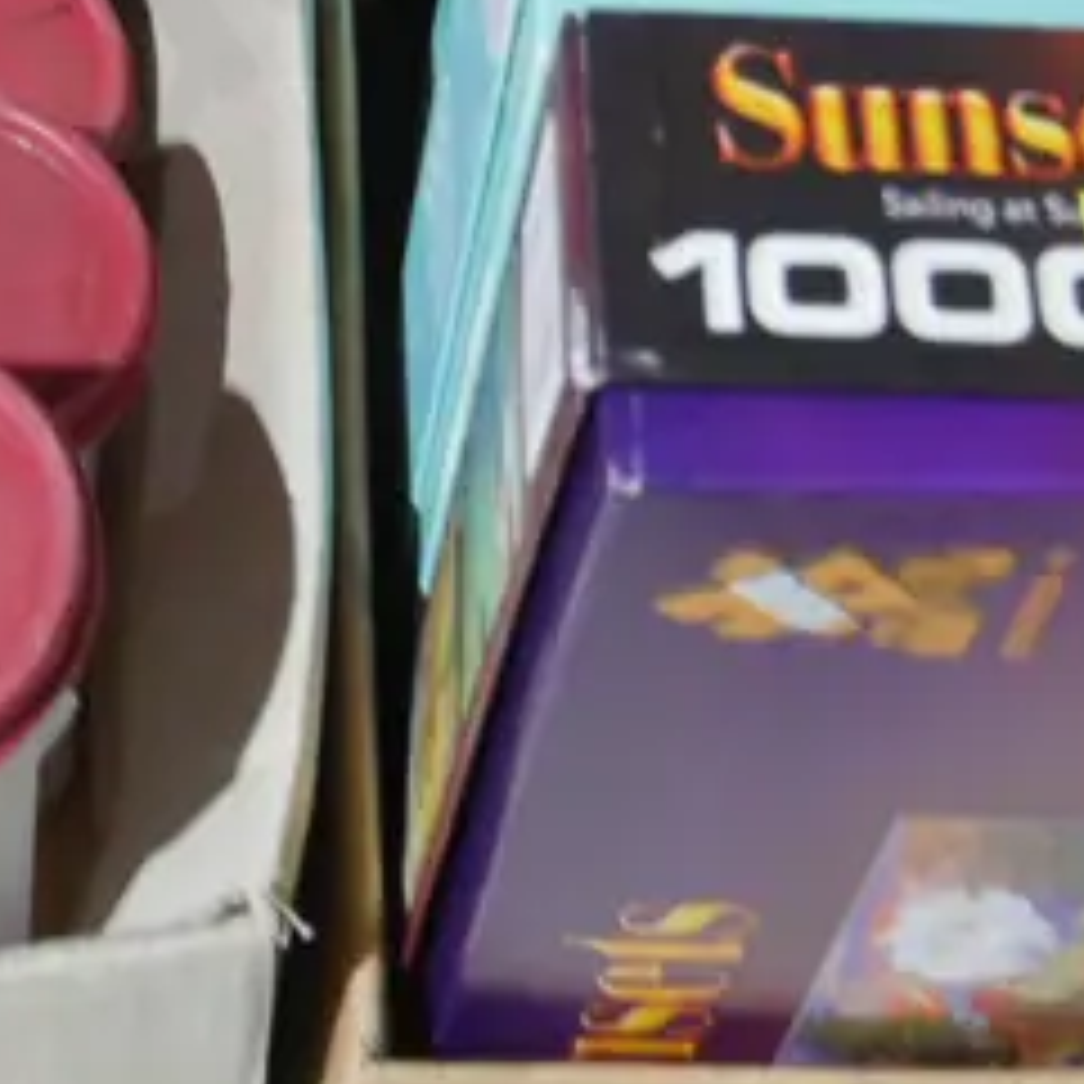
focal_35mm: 105
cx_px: 162
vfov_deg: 16.3
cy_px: 18
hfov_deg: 16.4
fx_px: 3720
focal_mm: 14
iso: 2000
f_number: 3.5
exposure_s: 1/60
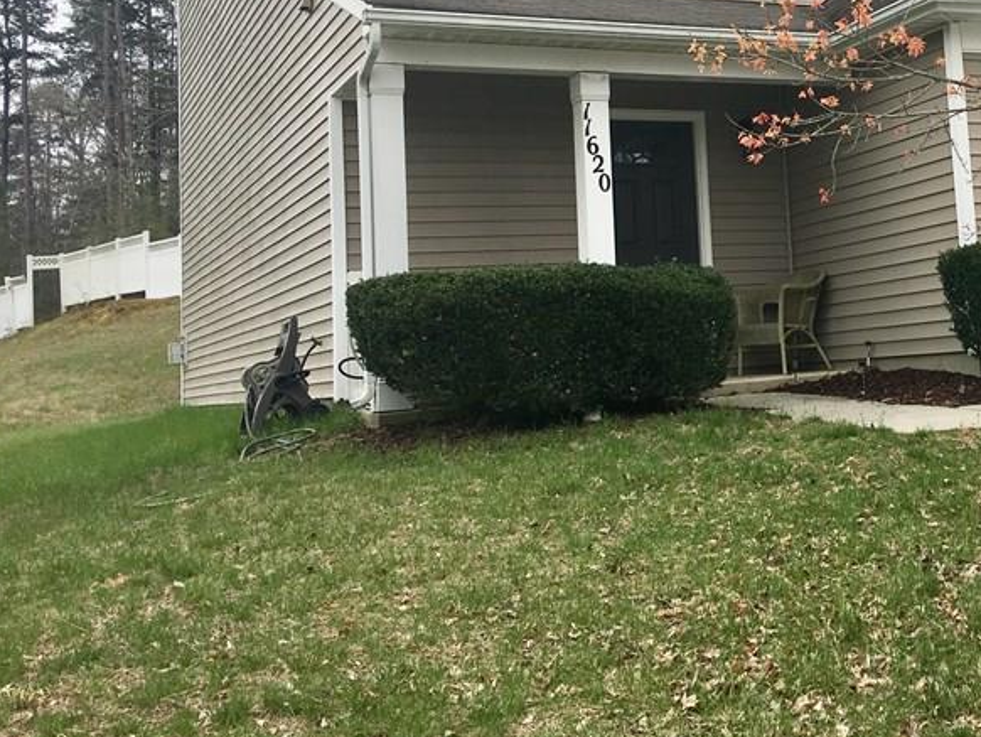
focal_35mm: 51
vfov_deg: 28.2
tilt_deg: +7.0
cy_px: 196
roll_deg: +3.1
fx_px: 1446
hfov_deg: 35.7
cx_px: 846
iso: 25
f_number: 2.2
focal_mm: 4.15
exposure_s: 1/538
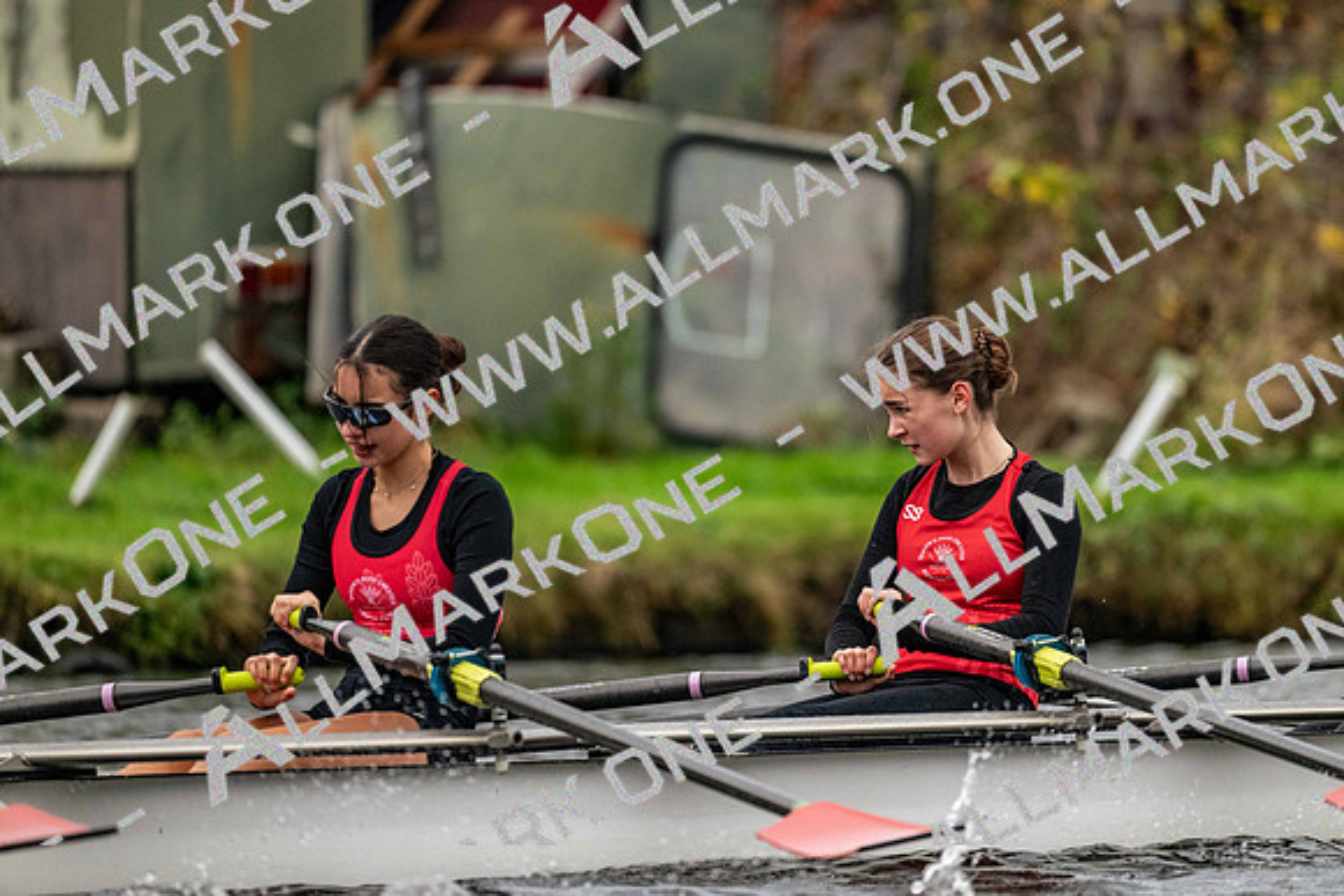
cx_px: 672
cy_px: 448
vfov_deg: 3.4
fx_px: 14936
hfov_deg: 5.2
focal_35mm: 400
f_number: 4.5
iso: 4000
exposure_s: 1/2000
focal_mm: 400
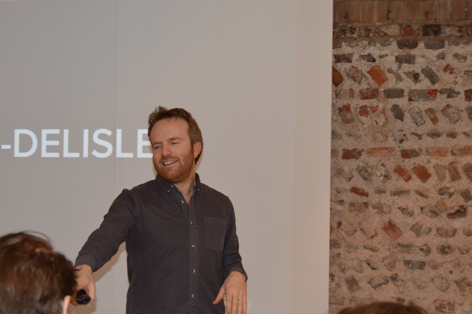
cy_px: 188
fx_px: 912
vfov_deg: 19.5
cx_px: 186
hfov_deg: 28.9
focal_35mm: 70
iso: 1250
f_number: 4.5
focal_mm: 35
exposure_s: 1/60
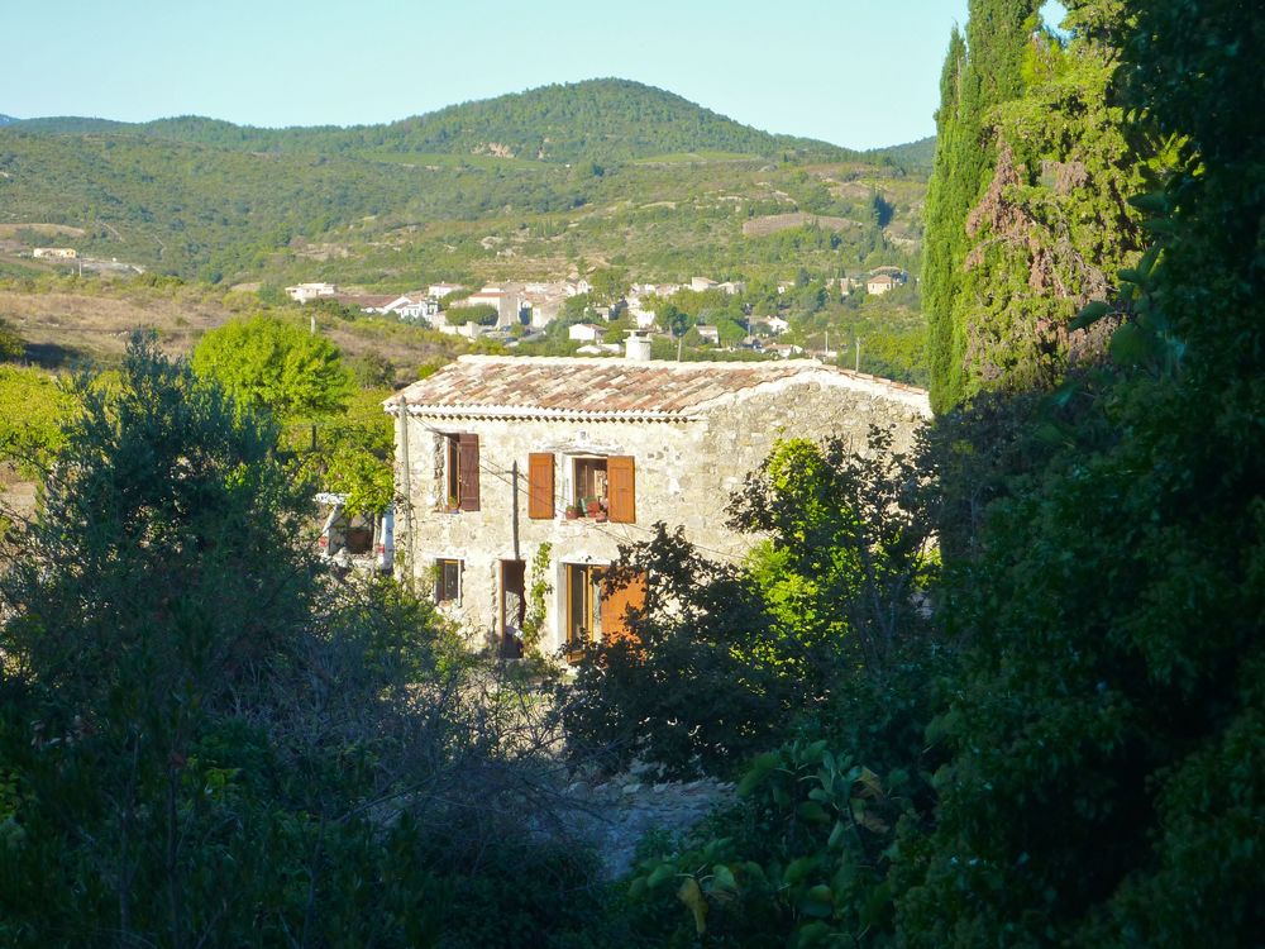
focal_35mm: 104
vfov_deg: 14.2
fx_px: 3801
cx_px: 632
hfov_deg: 18.9
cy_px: 474
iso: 125
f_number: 4.3
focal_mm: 17
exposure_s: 1/250
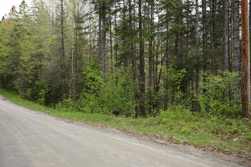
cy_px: 84
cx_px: 126
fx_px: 261
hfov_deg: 51.3
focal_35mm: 38
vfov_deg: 35.5
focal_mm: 25
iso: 125
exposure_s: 1/125
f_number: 5.6
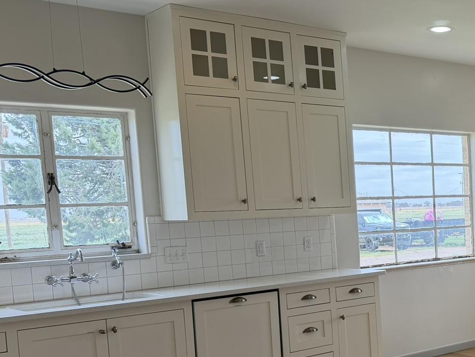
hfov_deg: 32.7
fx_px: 741
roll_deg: +2.1
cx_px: 474
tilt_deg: -5.3
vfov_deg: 26.6
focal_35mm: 54
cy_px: 278
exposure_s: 1/504
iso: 100
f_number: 1.78
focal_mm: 6.76
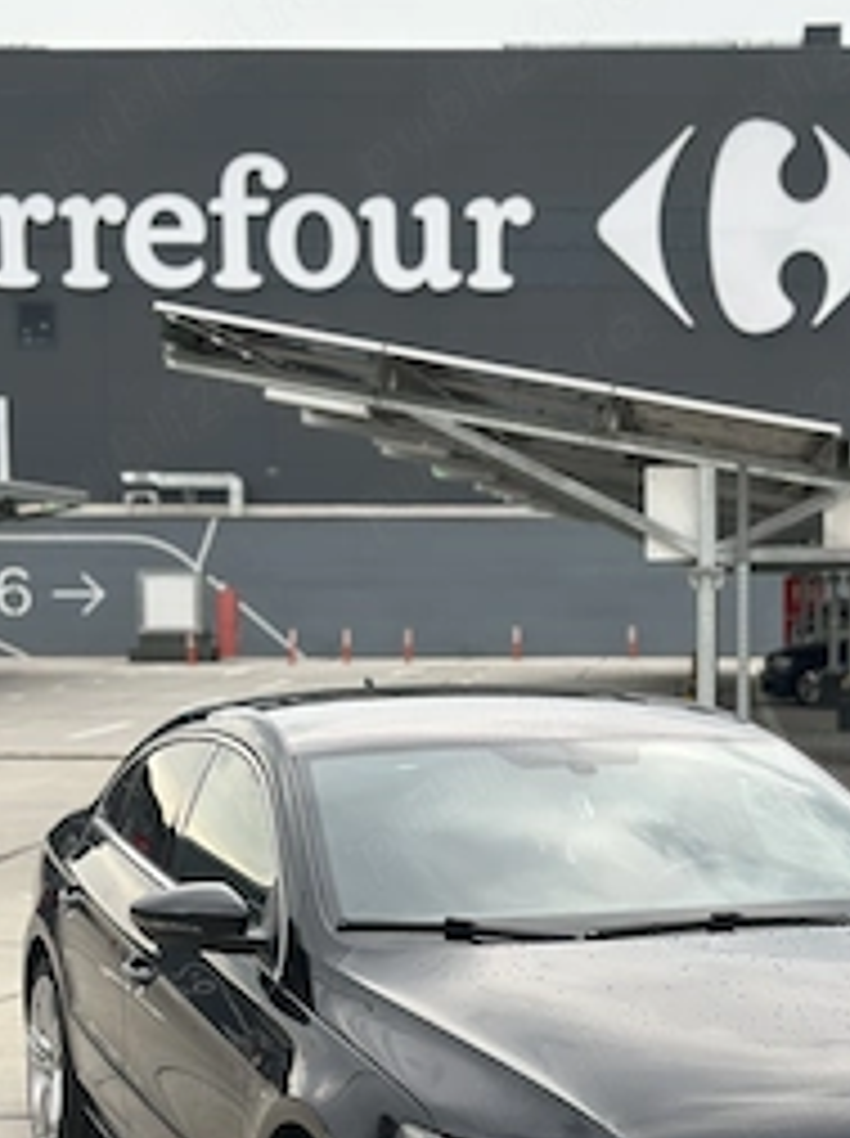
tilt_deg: -6.3
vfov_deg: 25.4
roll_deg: -0.2
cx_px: 657
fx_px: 2495
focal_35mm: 76
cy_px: 837
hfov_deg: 19.2
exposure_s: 1/646
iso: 80
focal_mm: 6.86
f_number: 1.78
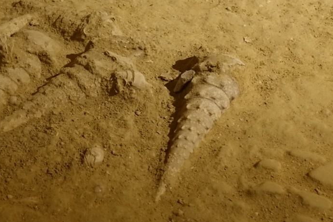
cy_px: 106
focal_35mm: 73
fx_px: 675
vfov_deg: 18.7
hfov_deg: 27.3
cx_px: 86
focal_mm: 16.09
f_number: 2.8
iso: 2000
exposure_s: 1/8
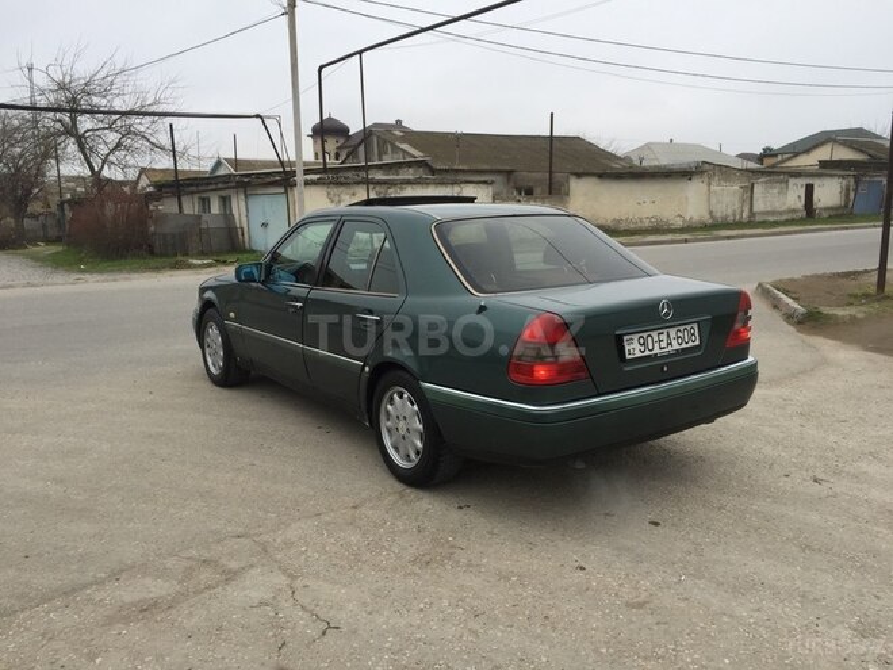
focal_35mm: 29
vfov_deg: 48.2
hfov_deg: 61.7
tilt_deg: -8.2
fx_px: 748
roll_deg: +0.9
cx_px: 446
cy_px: 335
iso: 32
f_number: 2.2
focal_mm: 4.15
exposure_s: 1/395
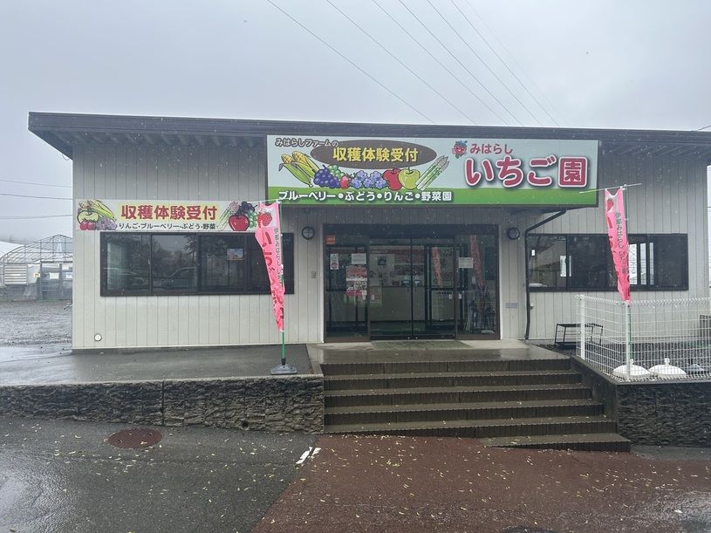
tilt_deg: +0.5
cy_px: 266
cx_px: 356
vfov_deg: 53.1
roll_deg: +0.6
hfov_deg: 67.3
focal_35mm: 26
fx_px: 534
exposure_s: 1/1048
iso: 50
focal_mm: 5.7
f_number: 1.5
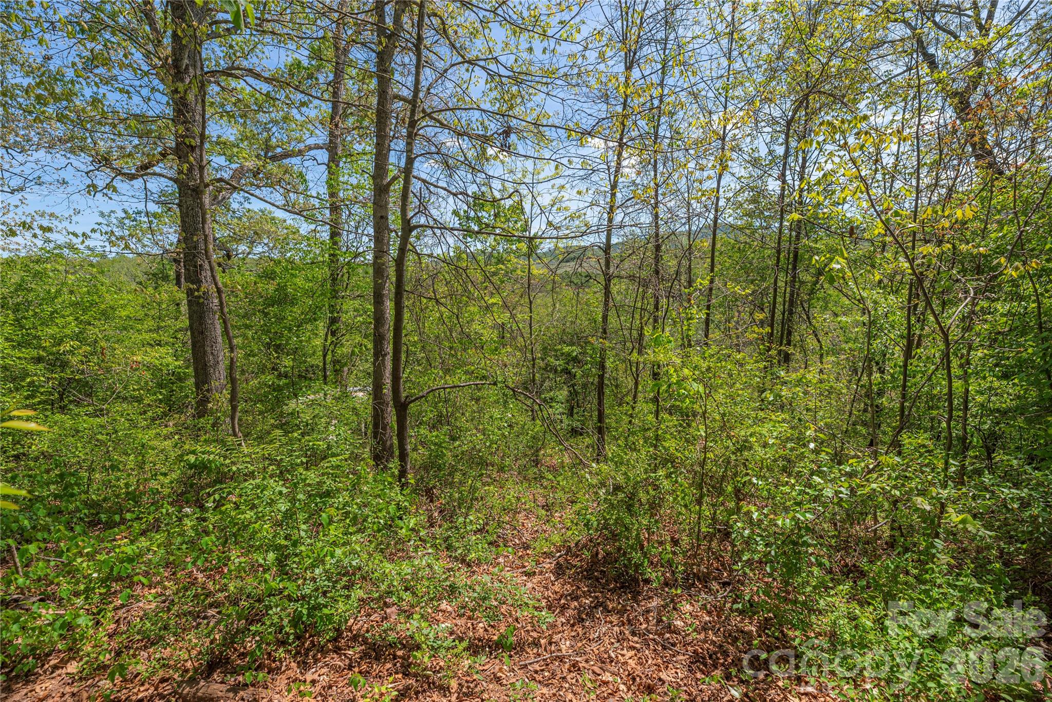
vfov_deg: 81.2
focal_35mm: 14
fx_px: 409
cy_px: 351
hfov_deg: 104.2
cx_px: 526
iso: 320
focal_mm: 14
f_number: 8
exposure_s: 1/2000
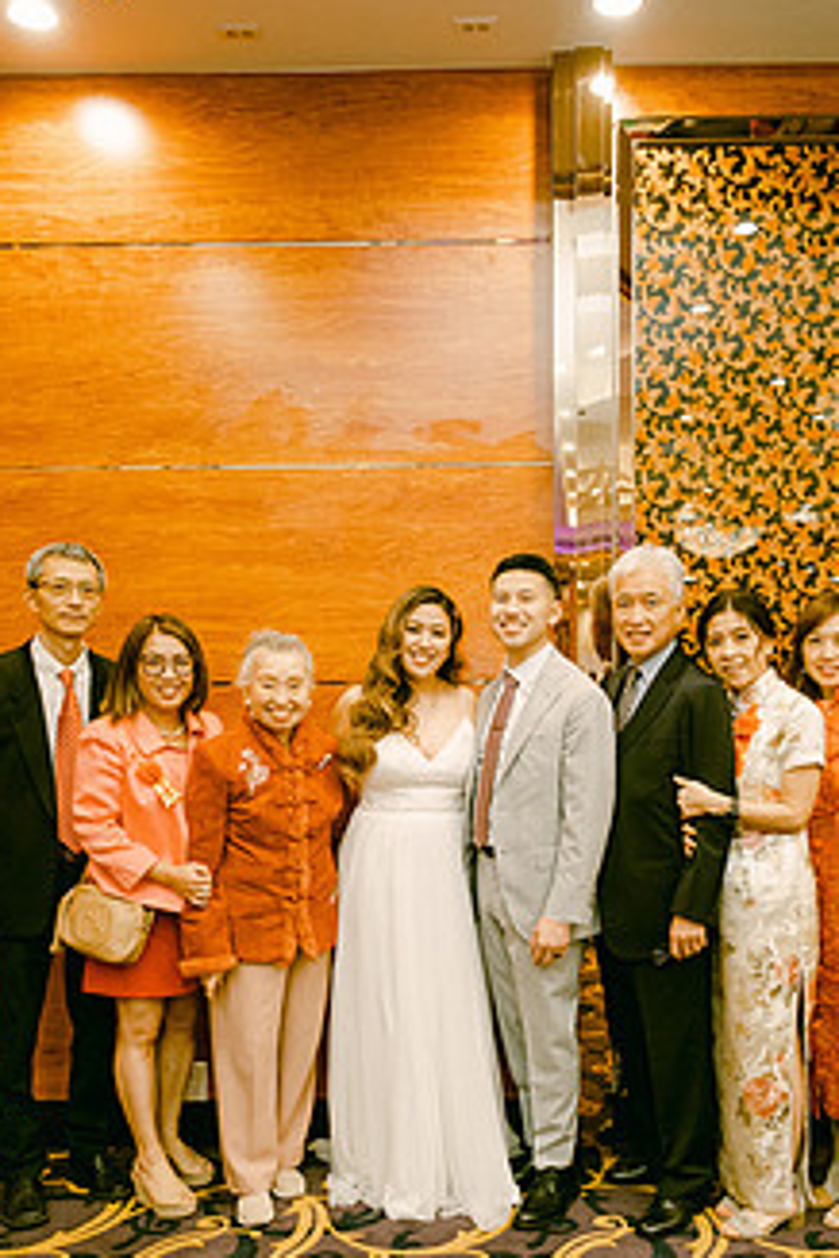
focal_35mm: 33
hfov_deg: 39.8
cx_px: 496
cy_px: 758
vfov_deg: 56.8
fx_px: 1154
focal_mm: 16
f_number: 2.8
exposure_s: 1/125
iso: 800
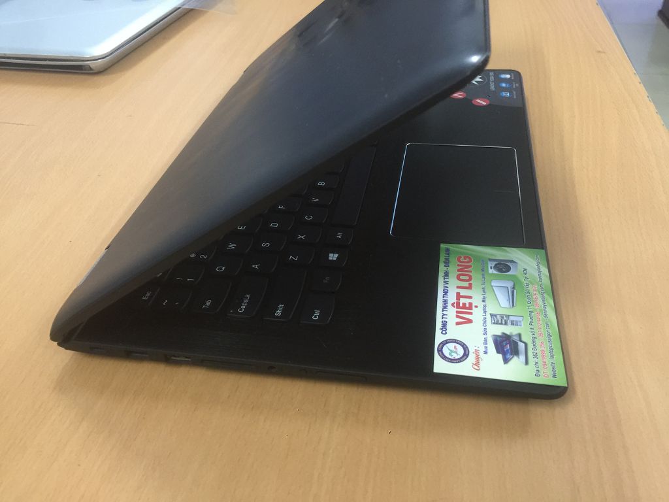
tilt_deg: -38.2
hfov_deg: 61.7
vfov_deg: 48.2
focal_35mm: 29
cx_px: 334
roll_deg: +1.6
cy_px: 251
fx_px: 560
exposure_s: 1/8
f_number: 2.2
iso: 125
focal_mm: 4.15
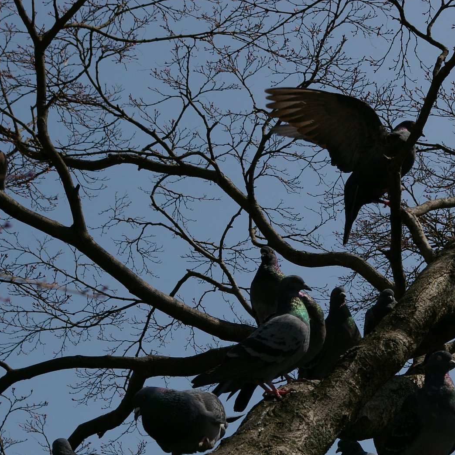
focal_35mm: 125
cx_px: 366
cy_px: 280
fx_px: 1859
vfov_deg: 13.9
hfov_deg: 13.9
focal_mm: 50
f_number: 11
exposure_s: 1/500
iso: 200
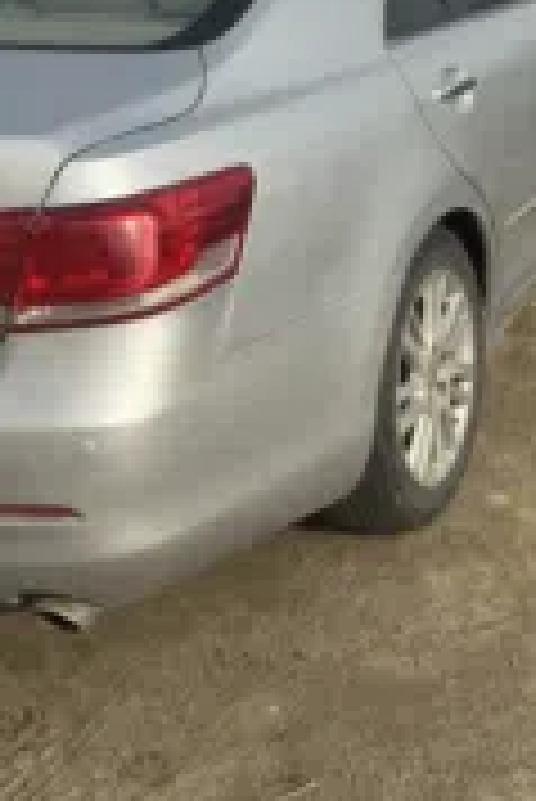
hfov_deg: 23.9
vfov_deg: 35.3
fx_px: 1248
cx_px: 423
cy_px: 274
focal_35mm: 56
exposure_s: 1/4310
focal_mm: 6.76
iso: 80
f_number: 1.78
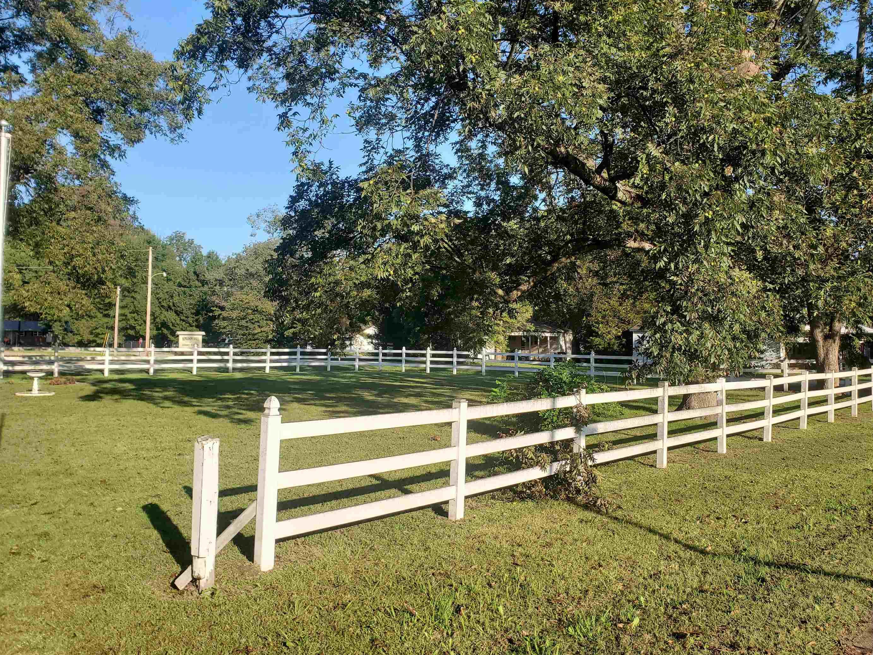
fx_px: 731
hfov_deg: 61.6
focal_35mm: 29
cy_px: 296
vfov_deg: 48.2
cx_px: 450
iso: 50
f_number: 2.4
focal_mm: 4.3
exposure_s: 1/1076
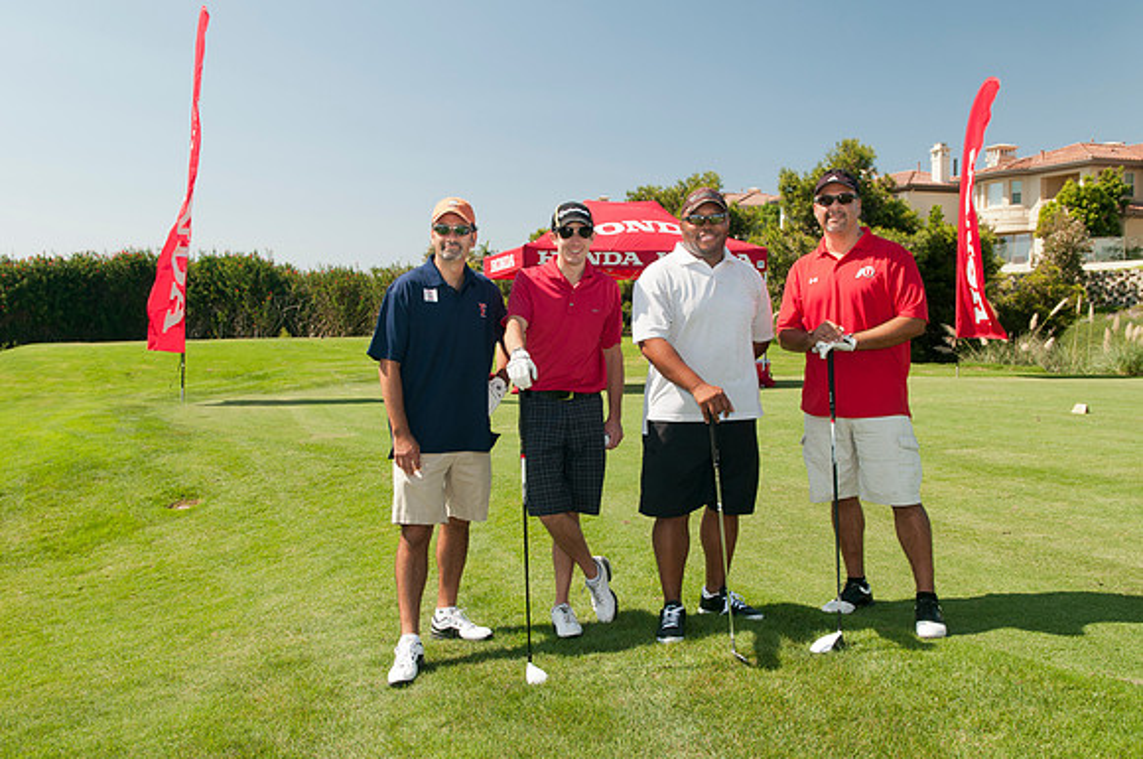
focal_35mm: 33
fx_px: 1046
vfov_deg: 39.9
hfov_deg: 57.3
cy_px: 380
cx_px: 572
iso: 200
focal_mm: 22
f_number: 6.3
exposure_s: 1/160
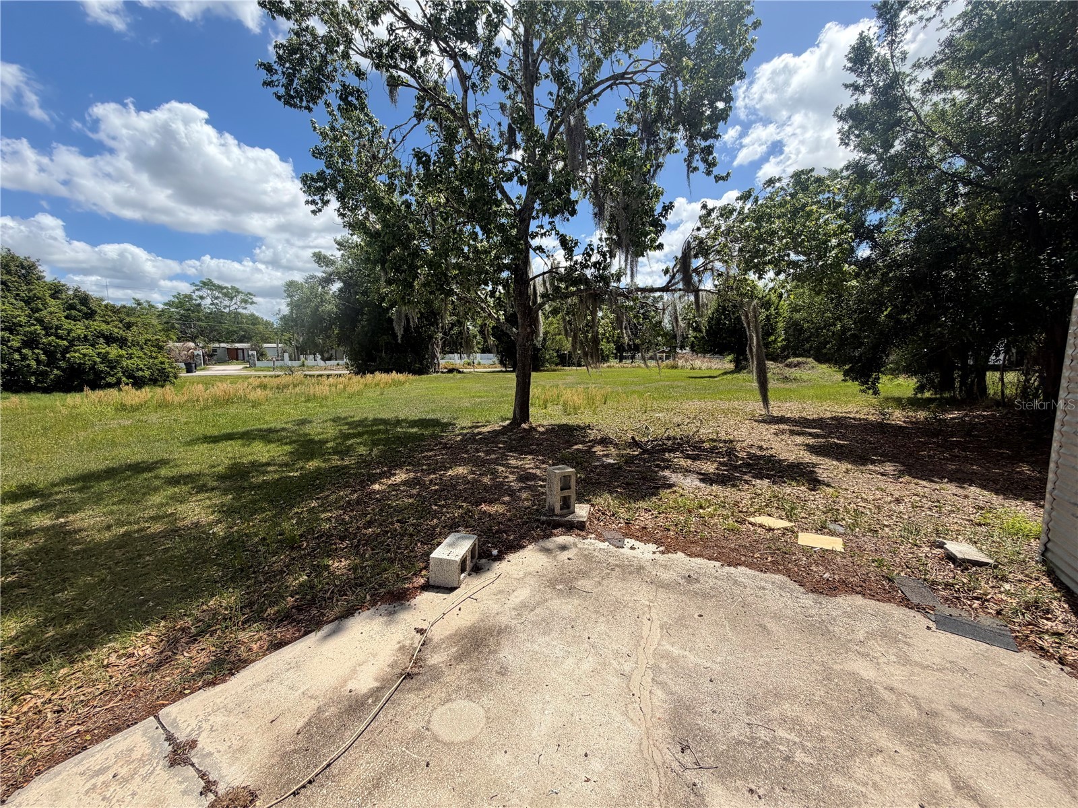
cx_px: 539
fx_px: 436
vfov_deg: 85.7
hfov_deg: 102.1
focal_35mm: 14
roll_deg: -0.1
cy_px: 404
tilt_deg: -7.3
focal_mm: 2.22
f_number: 2.2
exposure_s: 1/799
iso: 20
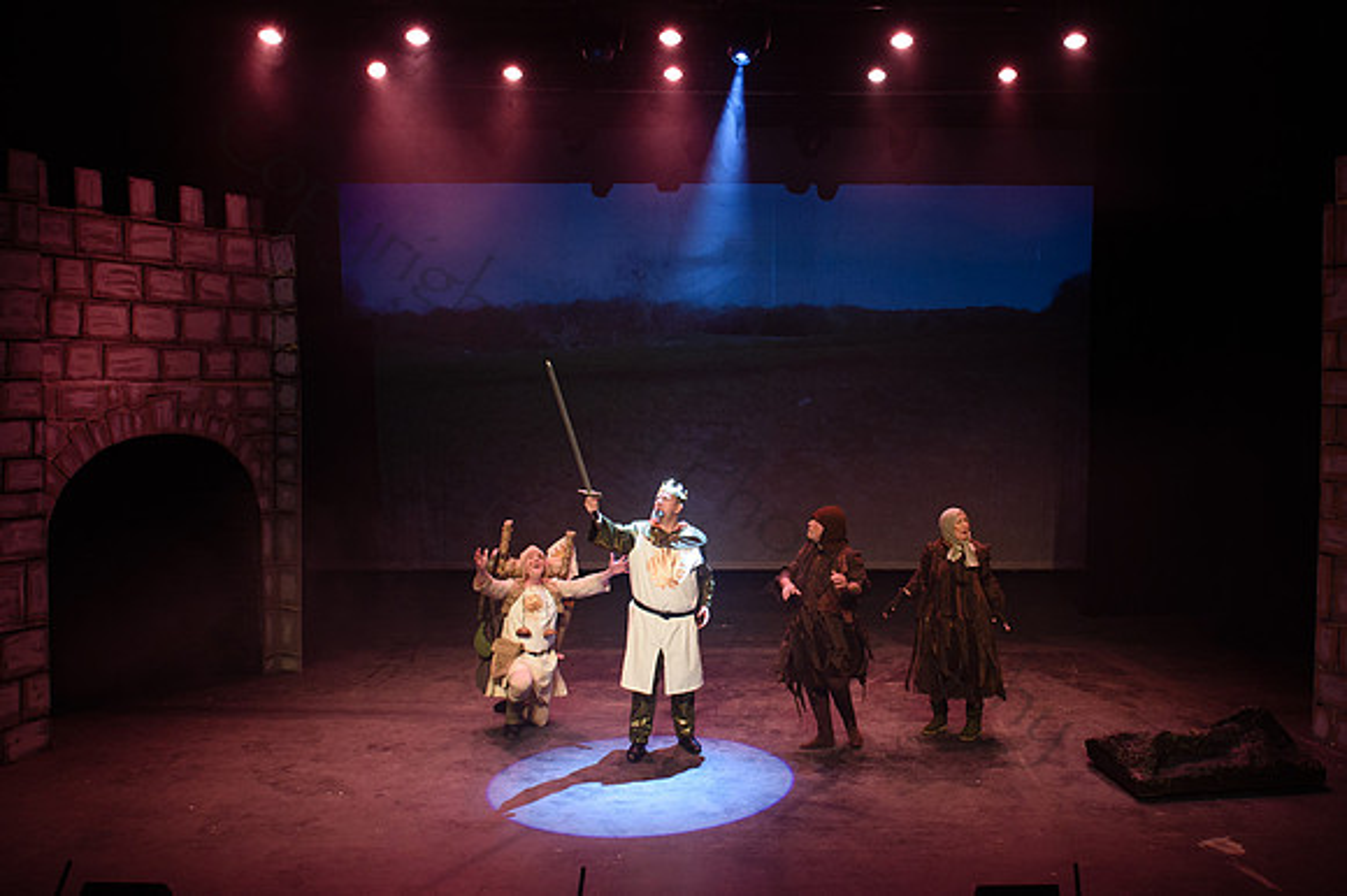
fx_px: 1291
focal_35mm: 35
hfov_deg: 54.7
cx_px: 813
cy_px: 444
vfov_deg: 38.3
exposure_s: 1/60
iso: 1000
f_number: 3.5
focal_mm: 24
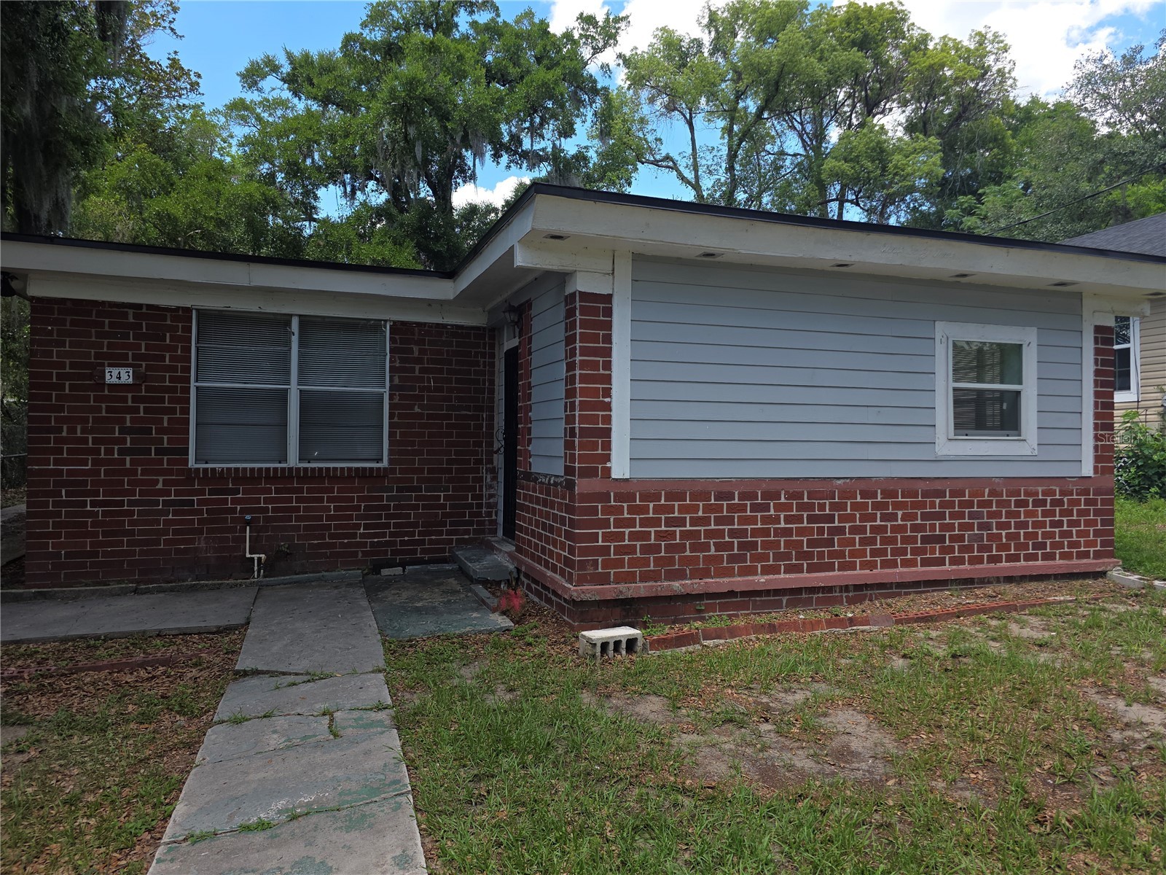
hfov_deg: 73.9
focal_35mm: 23
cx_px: 583
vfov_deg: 58.9
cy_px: 438
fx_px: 775
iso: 12
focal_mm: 6.3
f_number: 1.7
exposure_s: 1/316
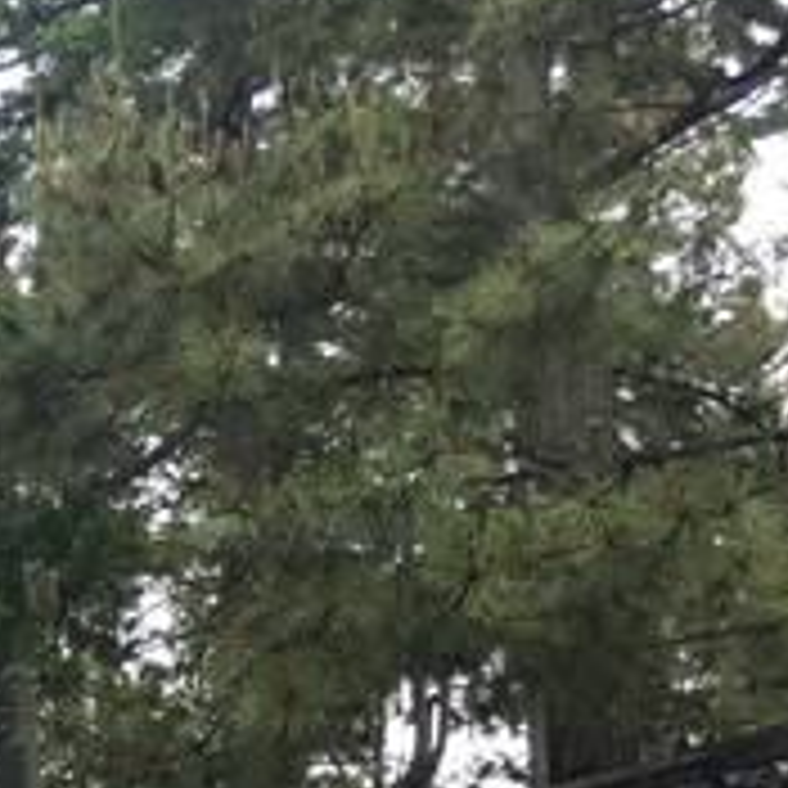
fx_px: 2421
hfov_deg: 16.8
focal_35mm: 94
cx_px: -396
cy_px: 869
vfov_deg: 17.8
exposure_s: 1/30
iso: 25
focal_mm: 4.15
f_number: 2.2
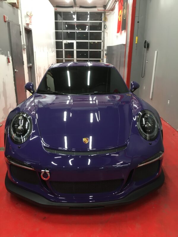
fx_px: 199
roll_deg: -0.4
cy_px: 118
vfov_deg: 61.7
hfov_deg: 48.2
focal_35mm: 29
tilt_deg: -19.4
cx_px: 89
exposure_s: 1/30
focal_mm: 4.15
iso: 80
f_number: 2.2
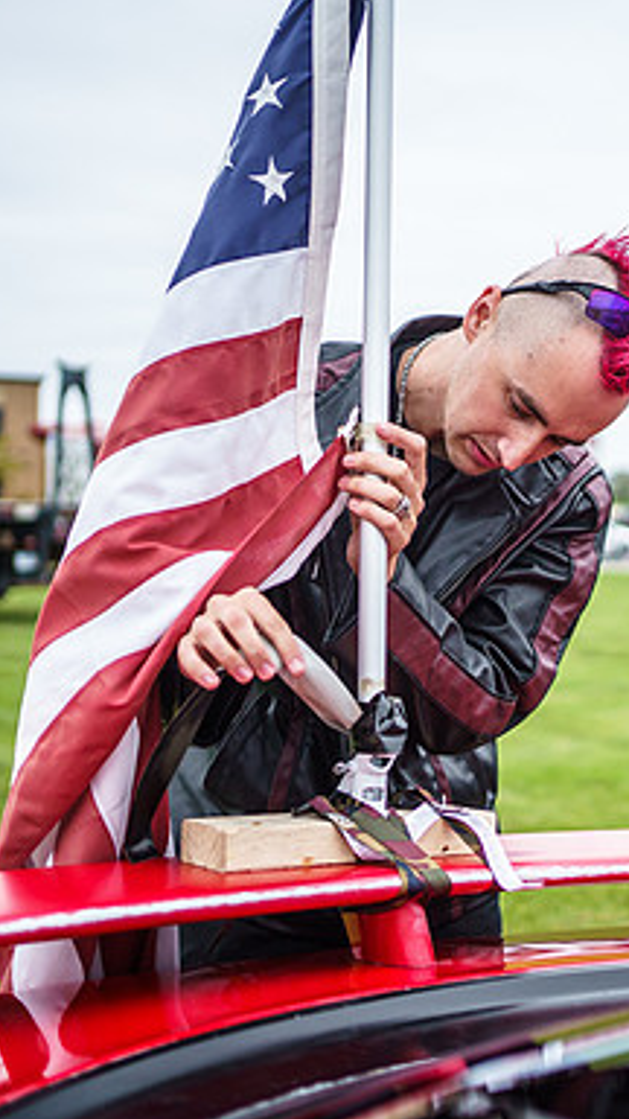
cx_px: 553
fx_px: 1690
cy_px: 561
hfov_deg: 20.7
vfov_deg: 36.6
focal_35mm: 57
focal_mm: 35
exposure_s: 1/2000
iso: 400
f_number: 2
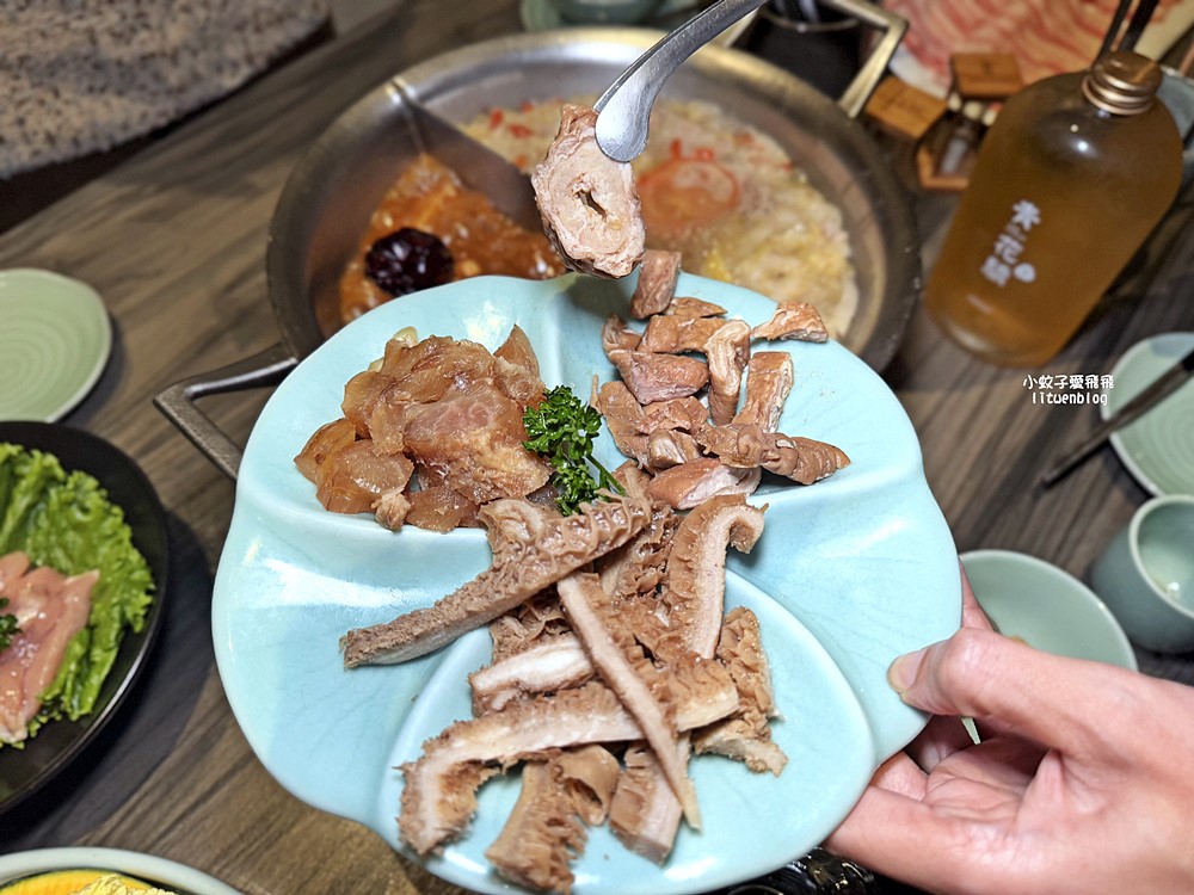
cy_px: 448
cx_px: 597
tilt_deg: -57.7
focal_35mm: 24
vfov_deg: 56.8
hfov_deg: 71.6
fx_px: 828
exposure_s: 1/114
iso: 200
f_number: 1.78
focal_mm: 6.76
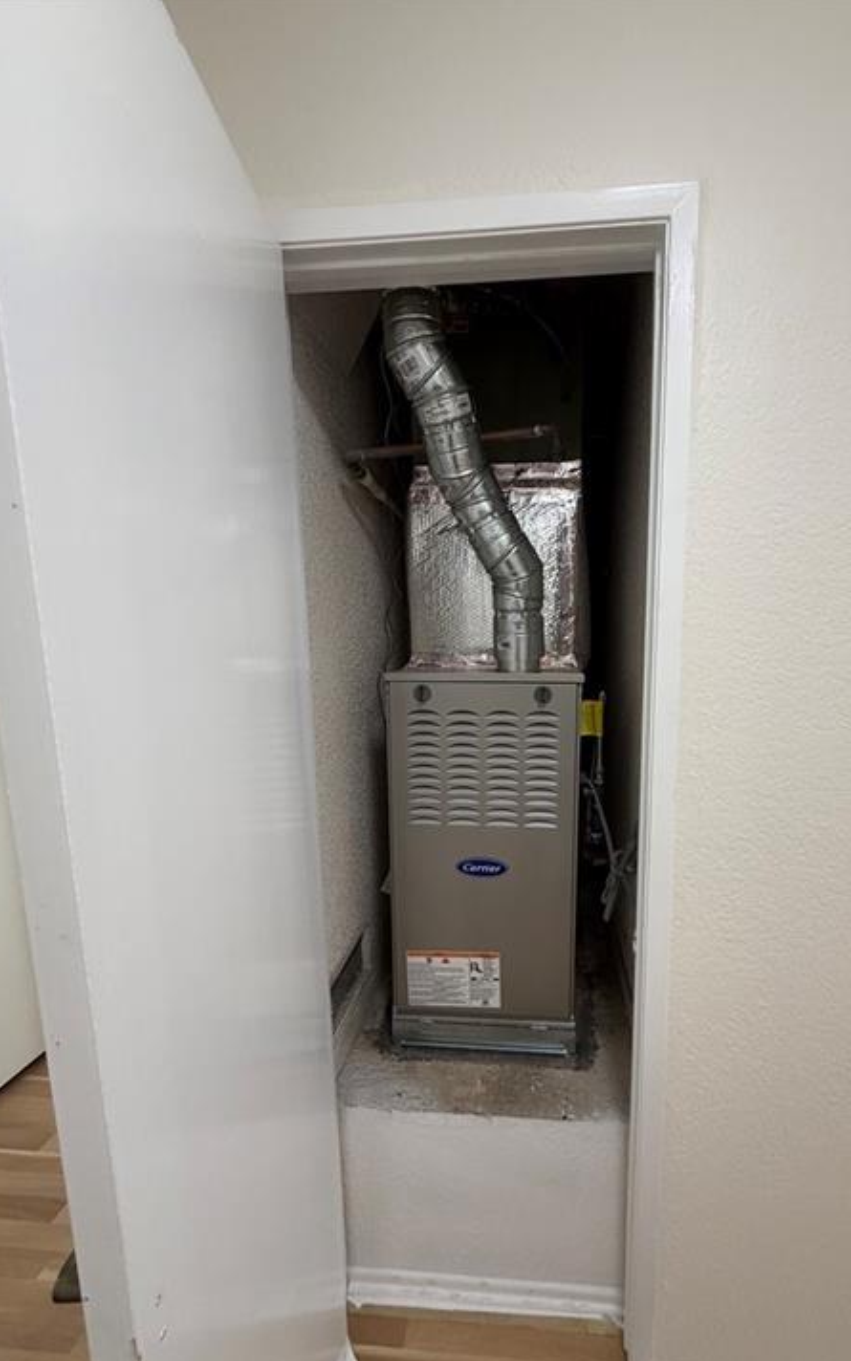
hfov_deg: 70.7
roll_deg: +0.2
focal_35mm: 16
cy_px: 728
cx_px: 499
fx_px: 594
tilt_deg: -7.7
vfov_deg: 97.7
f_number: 2.2
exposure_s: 1/120
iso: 250
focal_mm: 2.22
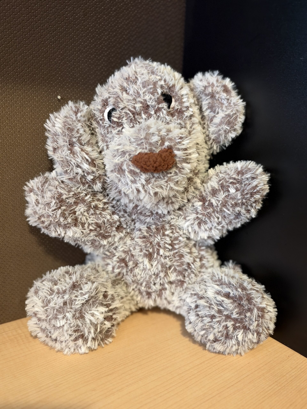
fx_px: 319
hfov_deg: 51.4
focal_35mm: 27
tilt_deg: -12.5
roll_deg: -1.6
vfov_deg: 65.3
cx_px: 154
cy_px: 204
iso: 400
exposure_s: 1/40
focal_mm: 6.93
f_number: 1.48
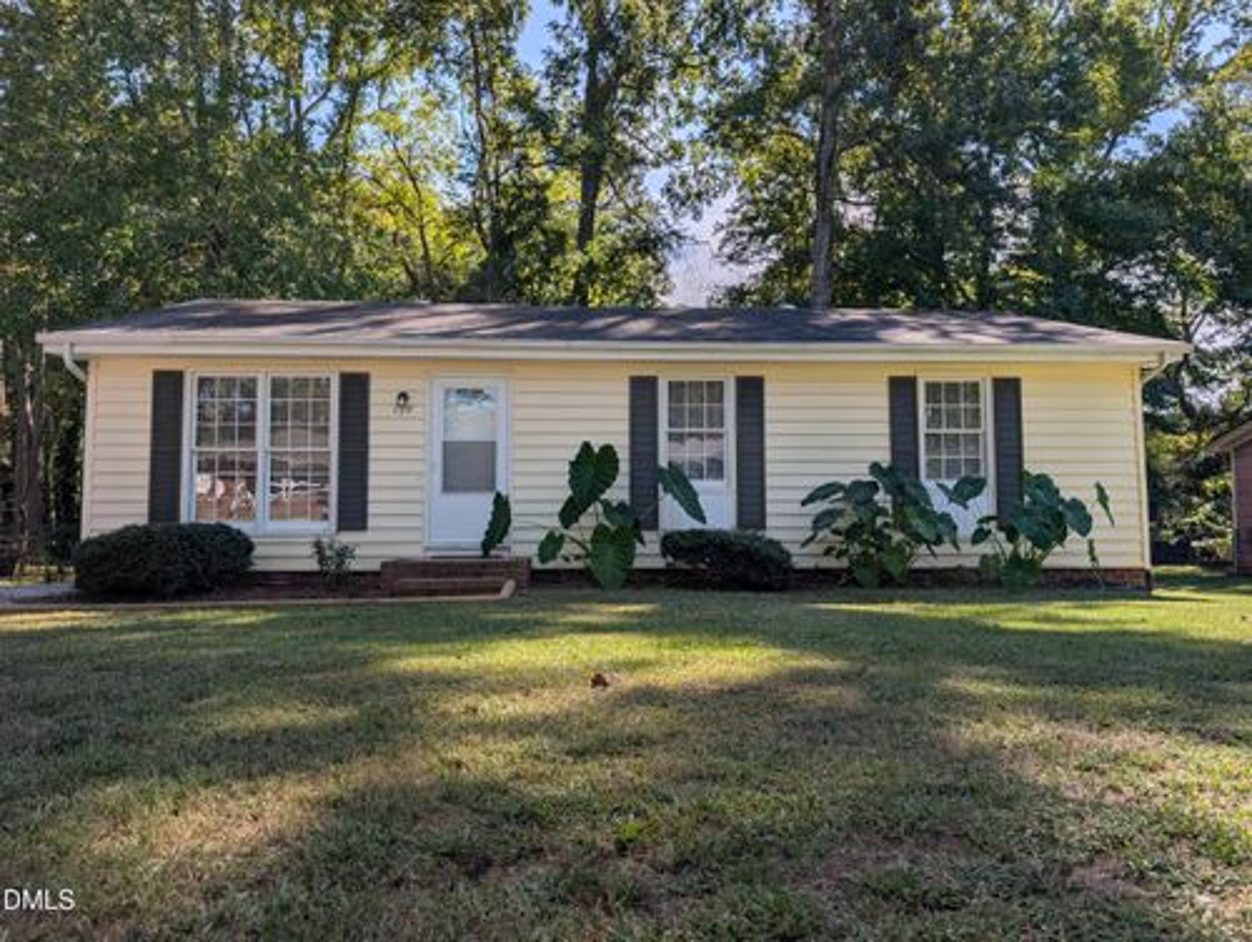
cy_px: 471
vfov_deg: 56.9
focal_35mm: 24
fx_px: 869
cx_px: 626
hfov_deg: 71.5
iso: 23
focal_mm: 6.9
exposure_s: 1/6369
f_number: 1.68
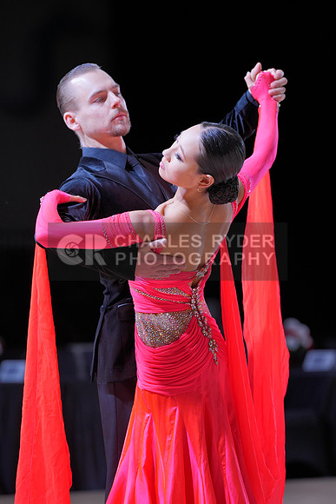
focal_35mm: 200
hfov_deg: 6.9
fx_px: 2798
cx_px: 168
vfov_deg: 10.3
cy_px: 252
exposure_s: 1/400
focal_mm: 200
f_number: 4
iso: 800
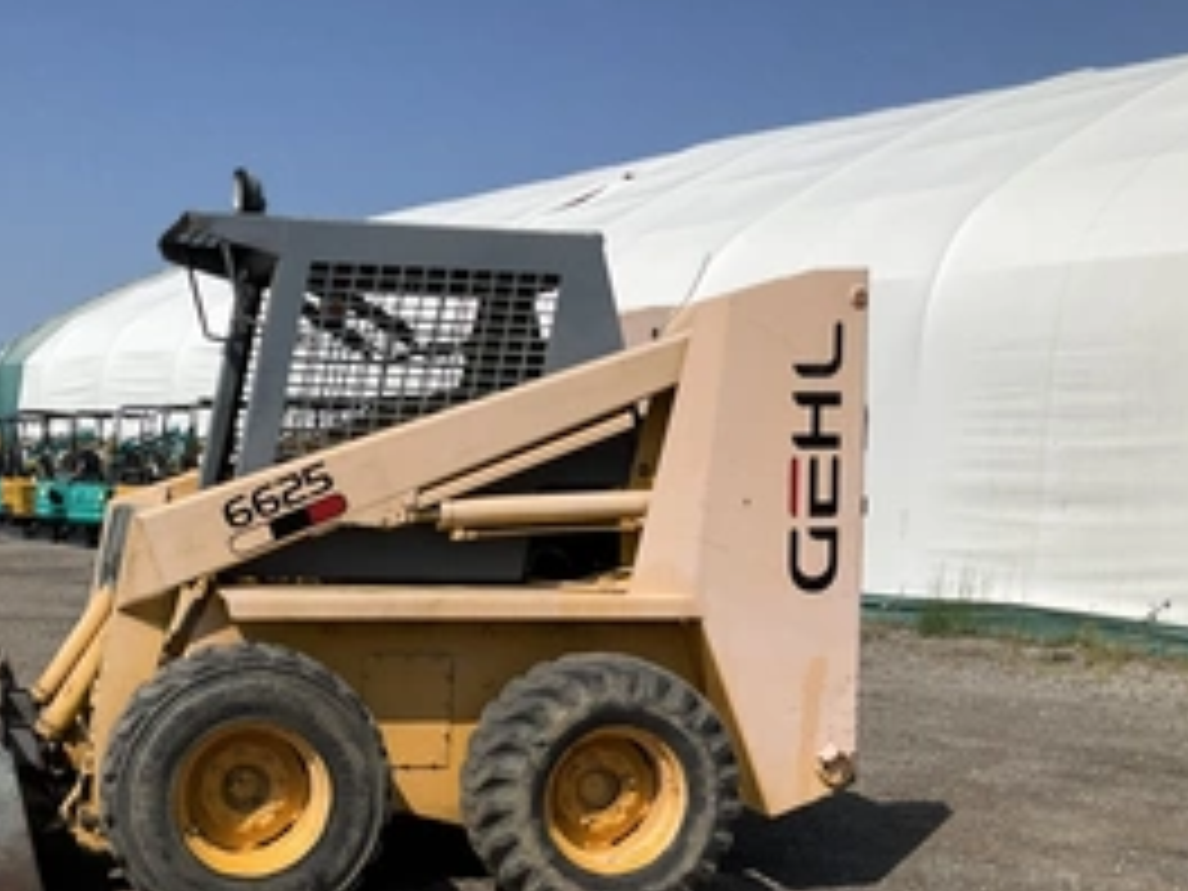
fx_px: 1510
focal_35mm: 44
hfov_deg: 41.8
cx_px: 315
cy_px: 612
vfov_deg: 32.5
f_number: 1.8
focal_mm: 3
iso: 25
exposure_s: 1/3125
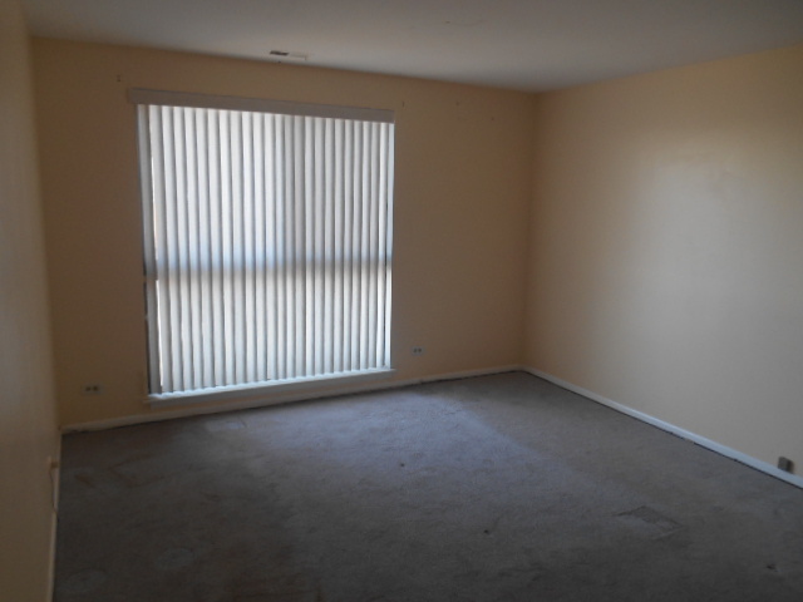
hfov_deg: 67.3
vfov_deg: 53.1
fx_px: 603
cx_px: 402
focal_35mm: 26
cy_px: 301
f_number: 3.4
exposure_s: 1/30
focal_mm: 4.7
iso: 80
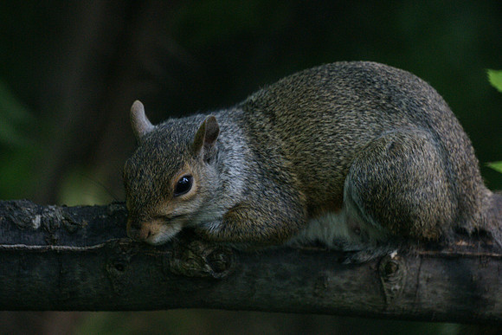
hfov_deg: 2.7
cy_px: 168
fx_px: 10460
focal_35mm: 750
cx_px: 251
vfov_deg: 1.8
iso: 1600
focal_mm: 500
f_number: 8
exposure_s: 1/250
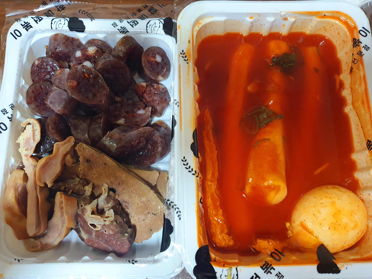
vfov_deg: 53.1
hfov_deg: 67.3
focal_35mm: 26
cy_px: 140
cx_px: 186
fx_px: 279
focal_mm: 4.32
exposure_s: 1/40
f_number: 1.5
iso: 320
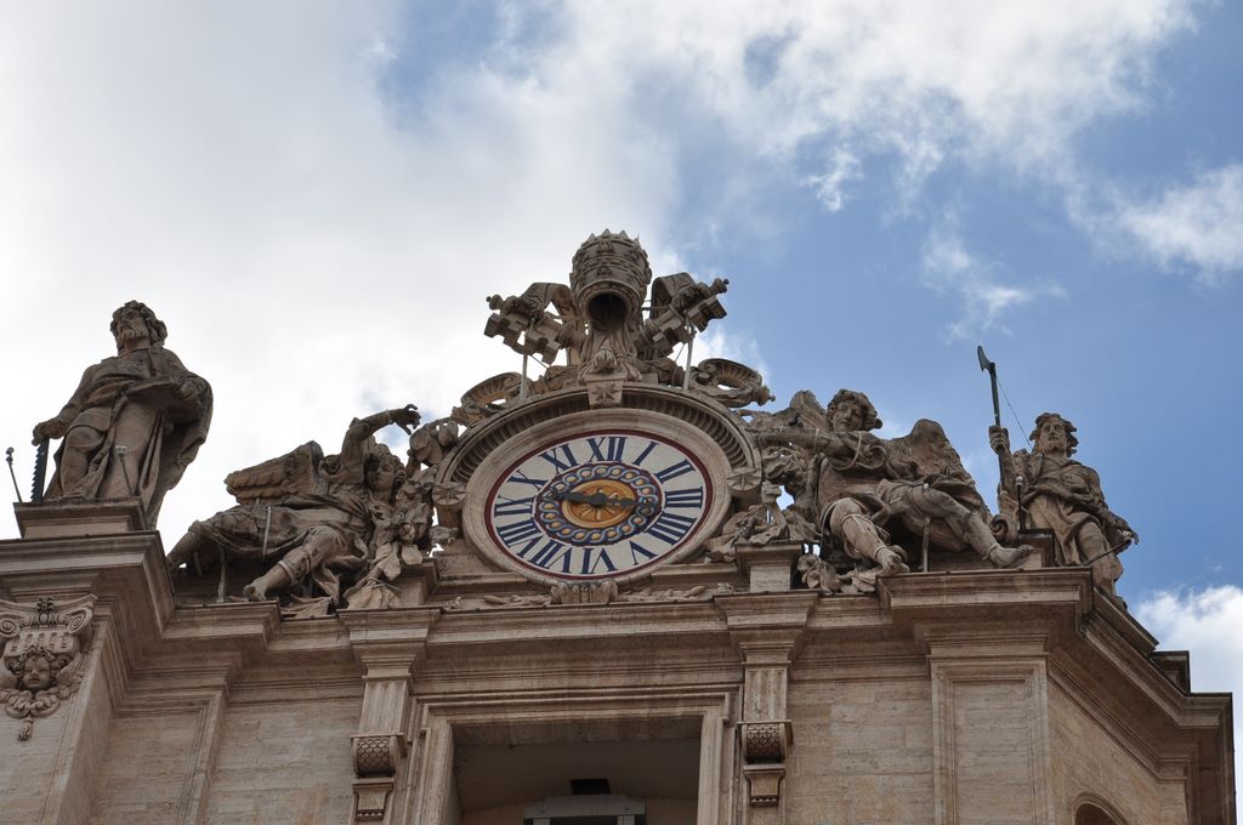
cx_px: 622
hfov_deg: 18.2
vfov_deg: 12.1
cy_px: 412
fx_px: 3879
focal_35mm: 112
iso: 200
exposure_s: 1/500
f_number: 11
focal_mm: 75
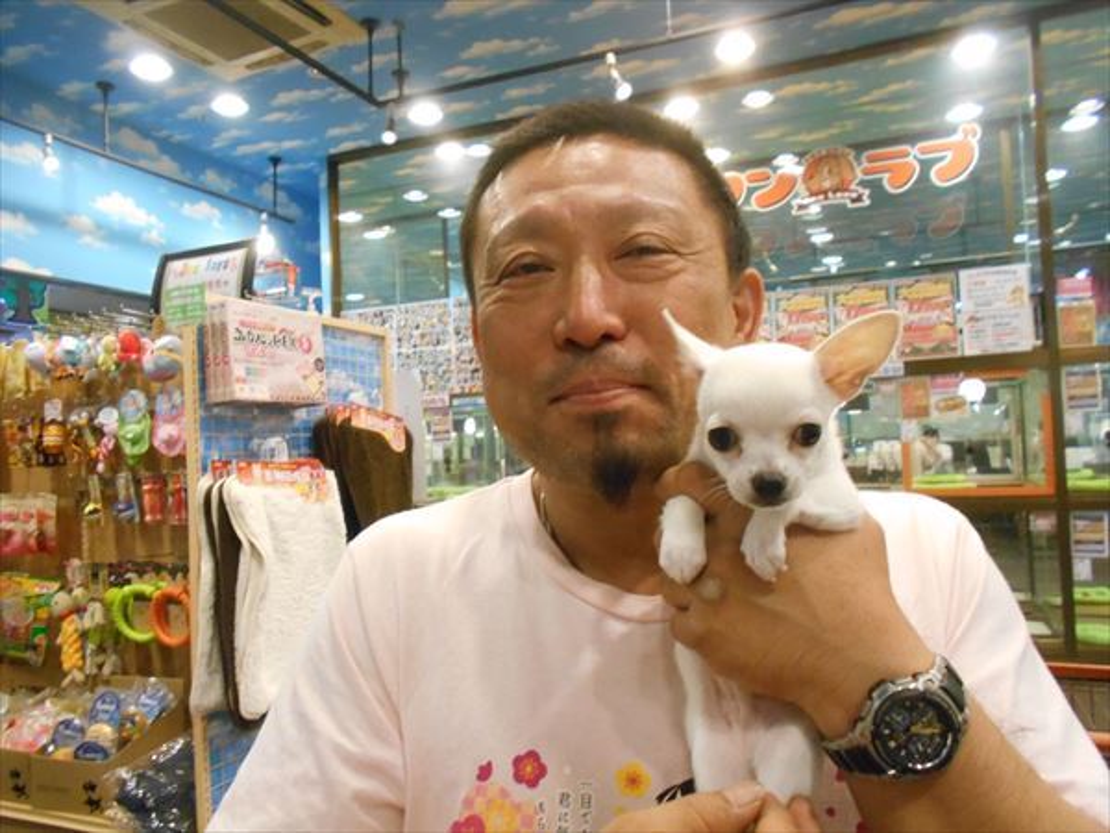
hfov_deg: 67.3
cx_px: 555
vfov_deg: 53.1
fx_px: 834
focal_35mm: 26
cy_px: 416
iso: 800
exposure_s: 1/50
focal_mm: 4.6
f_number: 3.2
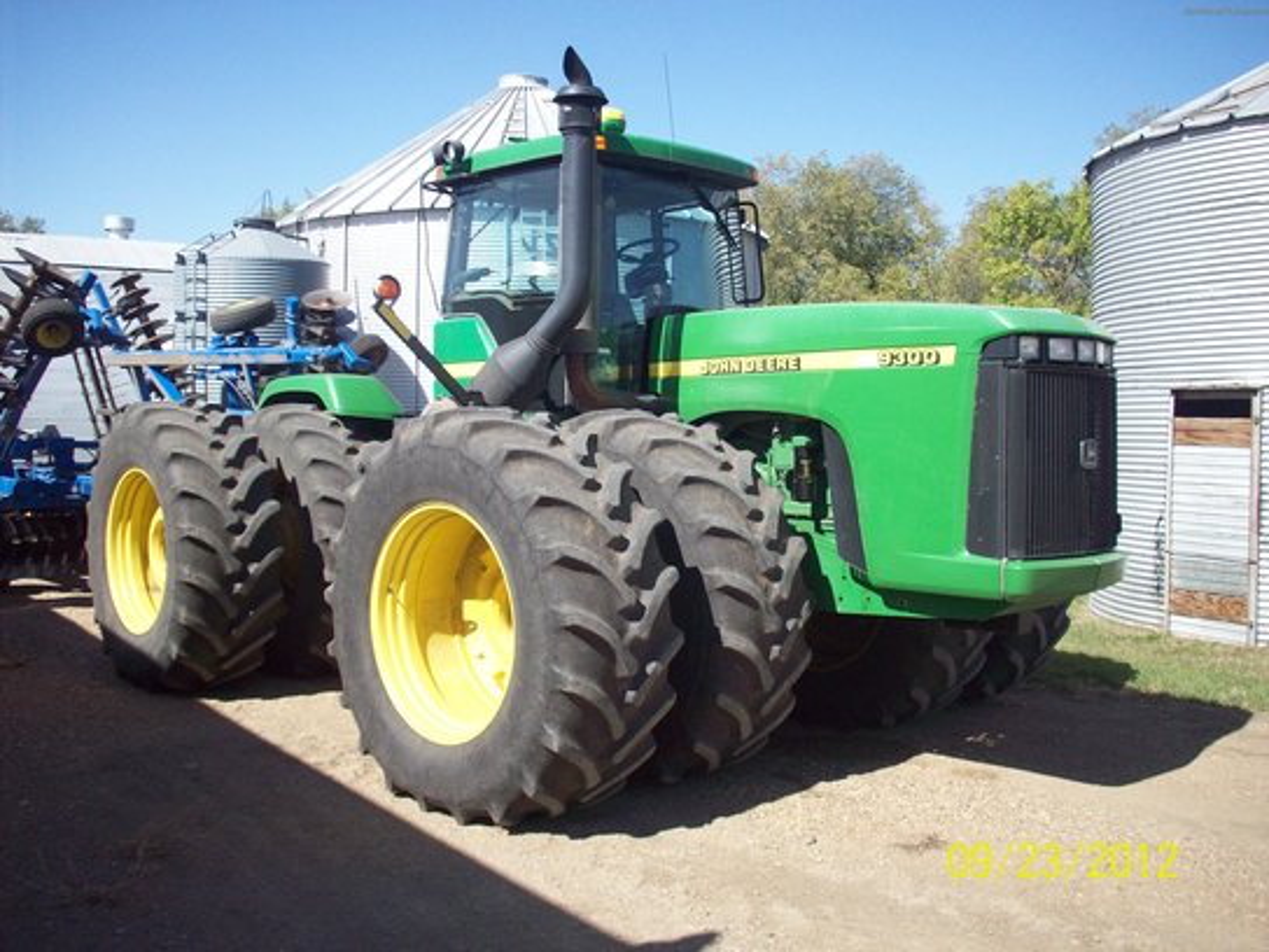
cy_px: 476
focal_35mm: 37
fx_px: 1356
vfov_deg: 38.7
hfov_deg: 50.1
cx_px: 634
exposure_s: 1/228
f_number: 5.6
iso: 80
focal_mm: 6.2
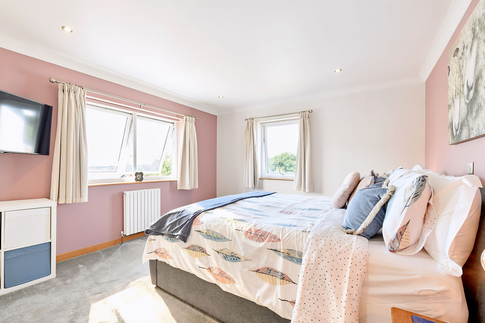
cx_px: 229
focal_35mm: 15
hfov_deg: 100.3
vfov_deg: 77.2
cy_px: 170
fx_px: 202
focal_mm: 14
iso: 250
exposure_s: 1/15
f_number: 16
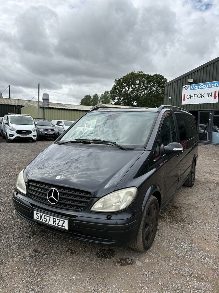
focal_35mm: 26
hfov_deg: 53.1
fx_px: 219
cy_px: 146
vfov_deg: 67.3
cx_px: 110
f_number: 1.6
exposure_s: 1/2985
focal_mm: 5.96
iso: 50
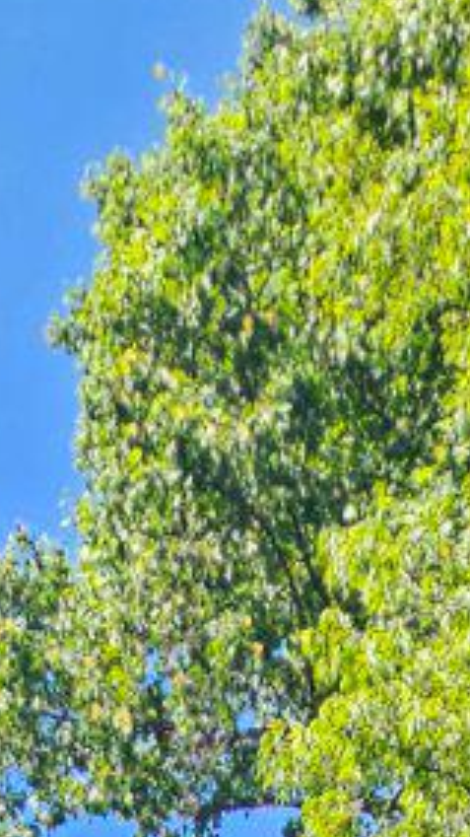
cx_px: 331
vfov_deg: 13.4
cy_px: 2227
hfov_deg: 15.6
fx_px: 1708
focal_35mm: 77
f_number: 2.2
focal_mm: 2.2
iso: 50
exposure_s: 1/407
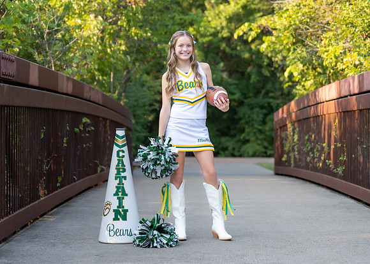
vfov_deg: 15.1
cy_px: 117
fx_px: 998
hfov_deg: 21.0
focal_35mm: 95
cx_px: 196
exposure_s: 1/800
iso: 320
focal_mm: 70
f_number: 2.8
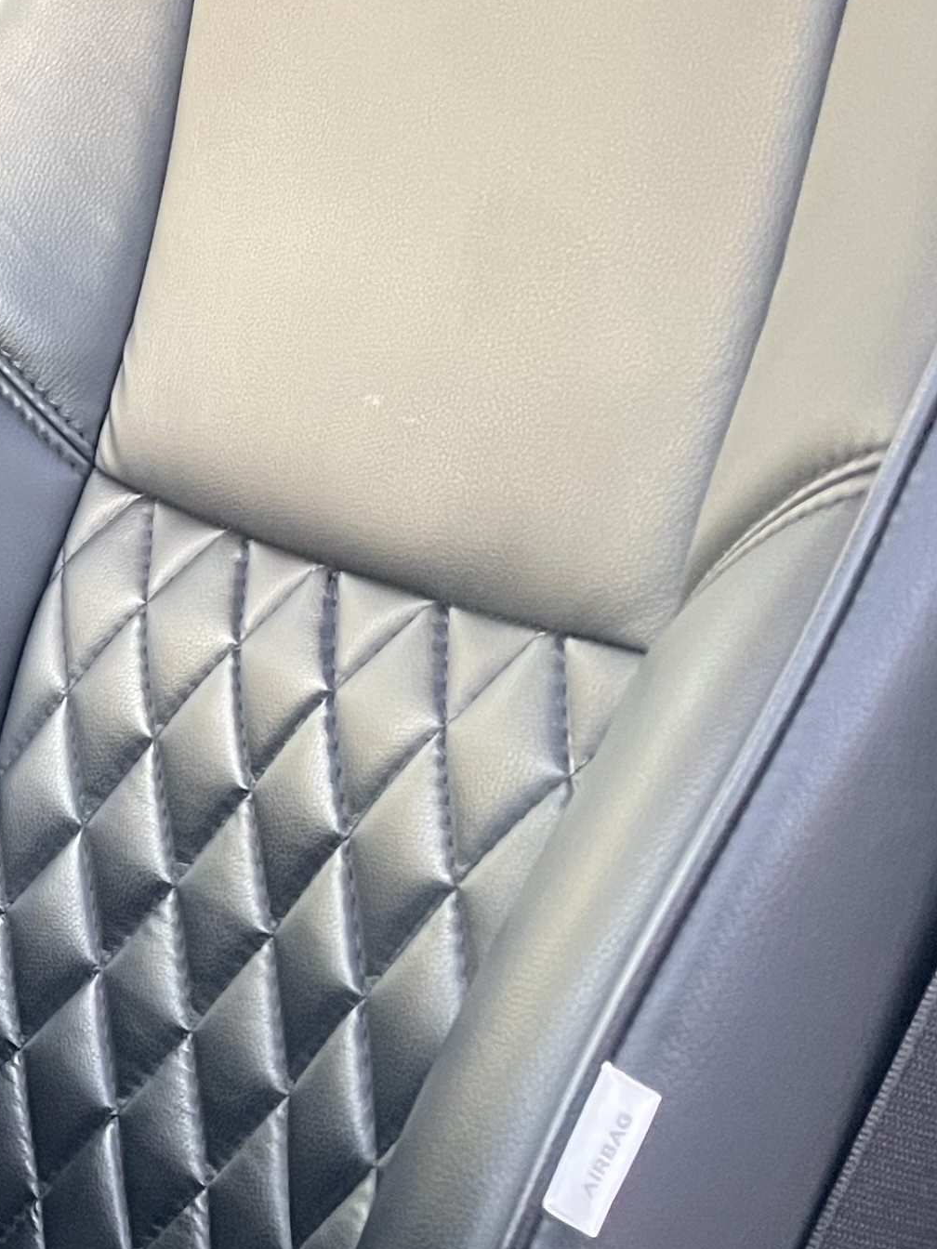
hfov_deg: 17.2
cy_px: 613
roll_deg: -1.7
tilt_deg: -14.3
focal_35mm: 78
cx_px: -423
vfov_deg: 25.0
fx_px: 2815
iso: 500
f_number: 1.6
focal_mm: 4.2
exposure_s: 1/59
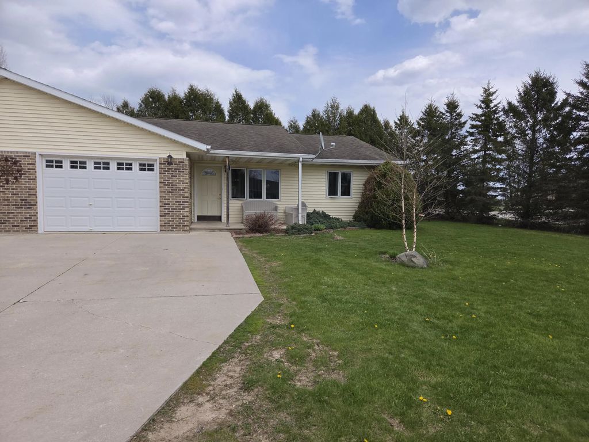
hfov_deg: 73.9
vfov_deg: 58.9
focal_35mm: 23
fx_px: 391
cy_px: 221
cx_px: 294
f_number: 1.8
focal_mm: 5.4
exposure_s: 1/1493
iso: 25
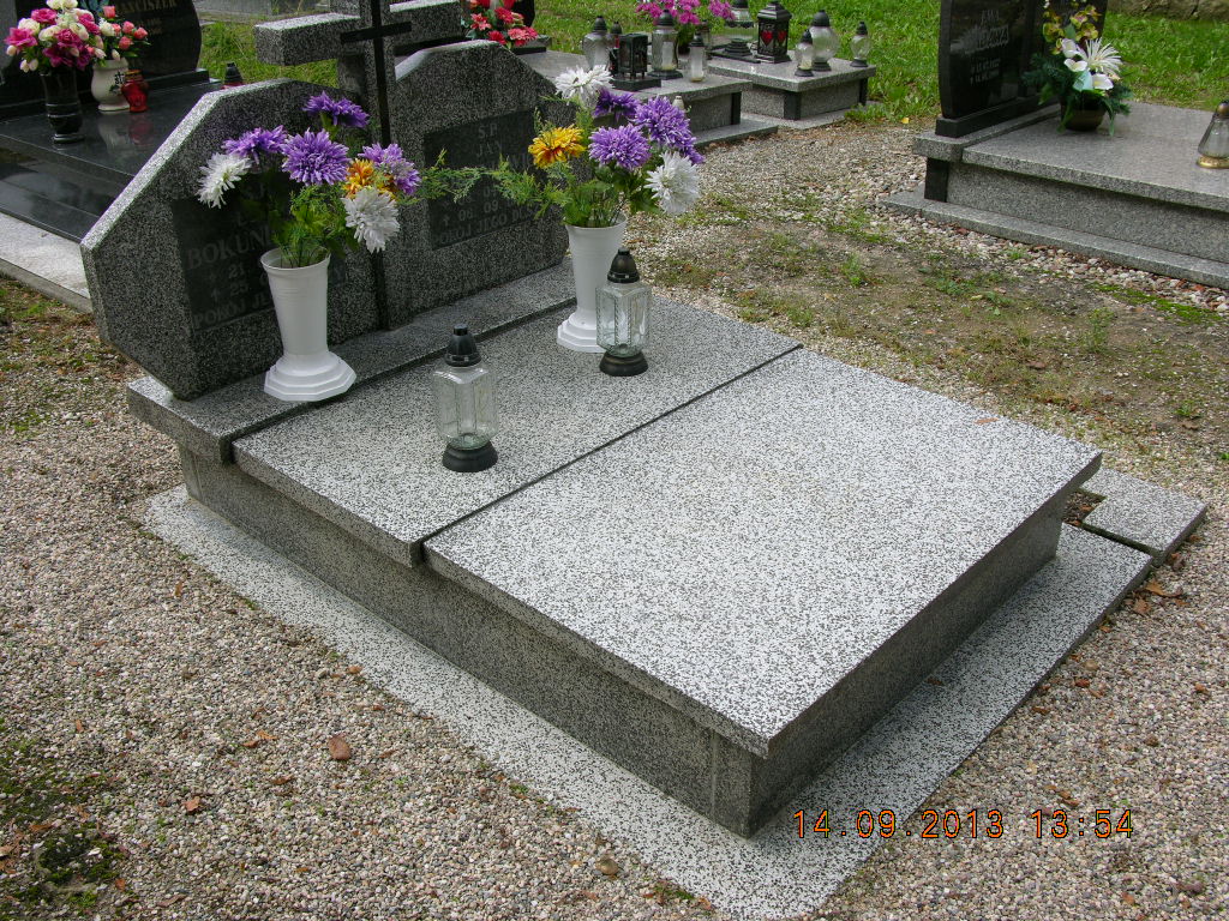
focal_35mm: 35
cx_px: 614
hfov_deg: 52.6
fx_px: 1243
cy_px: 460
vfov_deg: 40.7
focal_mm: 8.9
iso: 50
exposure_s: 1/164
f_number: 5
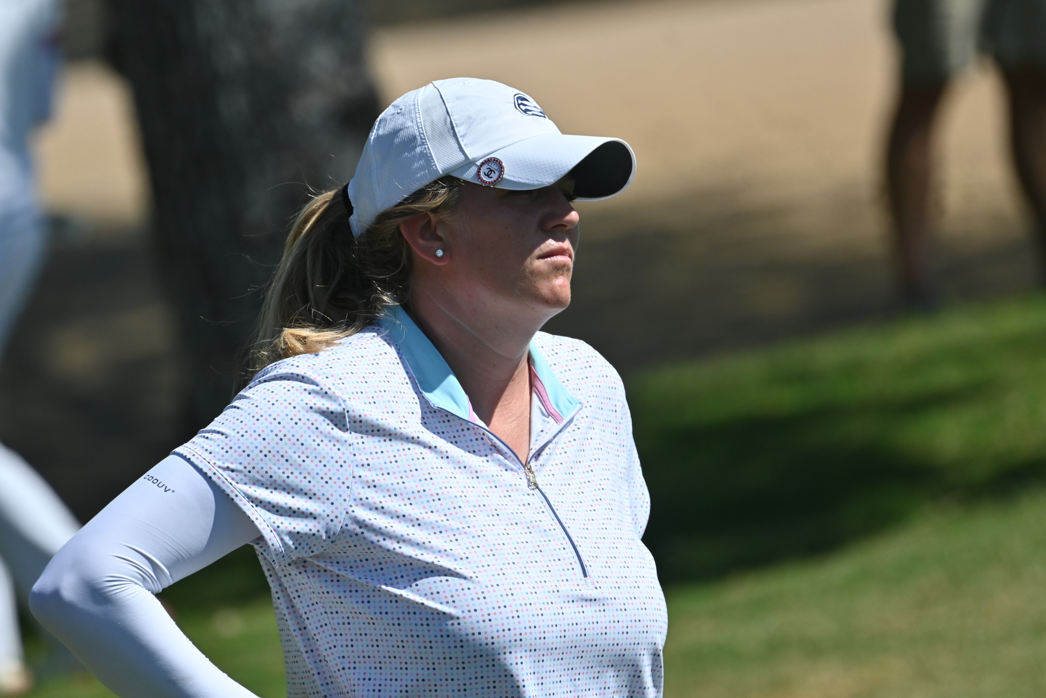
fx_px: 17432
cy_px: 349
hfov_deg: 3.4
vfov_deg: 2.3
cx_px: 523
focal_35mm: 600
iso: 450
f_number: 5.6
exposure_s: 1/4000
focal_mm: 400
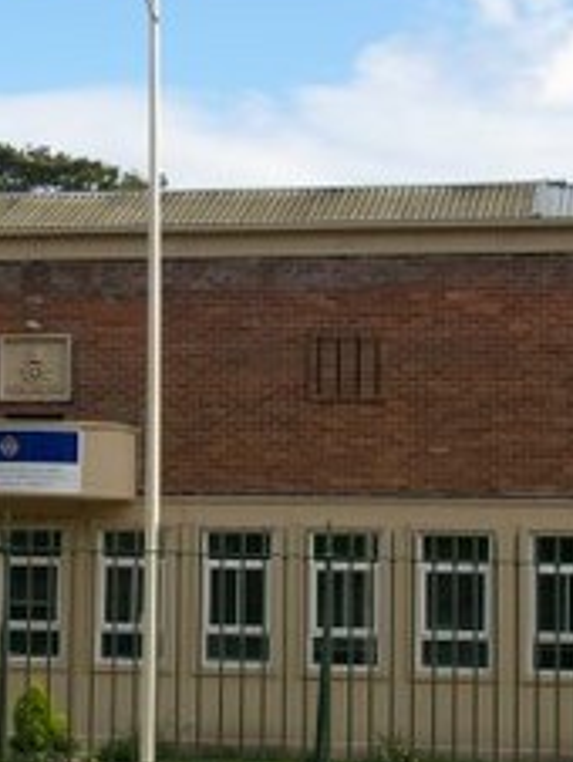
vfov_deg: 18.5
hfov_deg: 13.8
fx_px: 2335
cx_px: 47
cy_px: 344
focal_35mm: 106
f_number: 8
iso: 200
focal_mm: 26
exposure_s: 1/180
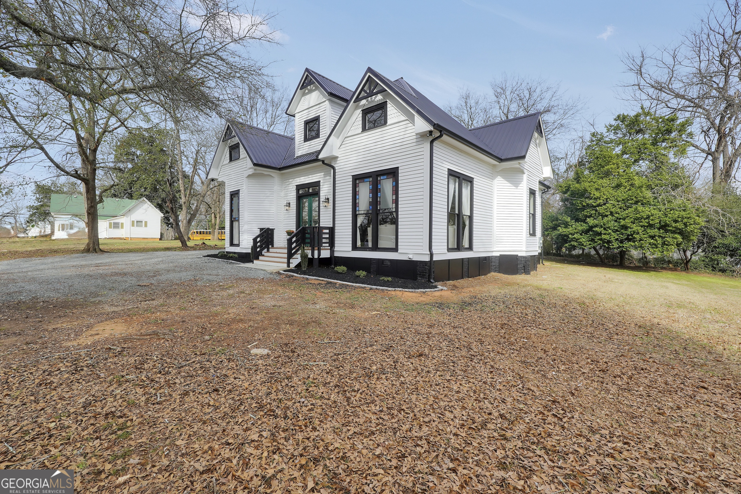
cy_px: 247
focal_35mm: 16
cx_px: 370
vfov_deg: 74.6
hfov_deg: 97.6
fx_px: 324
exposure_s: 1/125
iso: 100
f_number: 8
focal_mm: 10.5
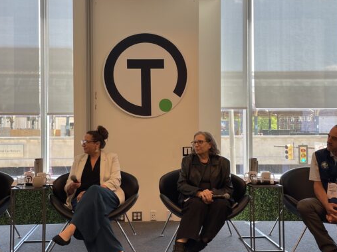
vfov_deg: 35.1
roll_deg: +0.6
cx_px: 152
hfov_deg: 45.7
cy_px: 127
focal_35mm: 41
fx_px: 399
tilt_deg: +1.2
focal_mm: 4.2
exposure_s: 1/121
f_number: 1.6
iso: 50
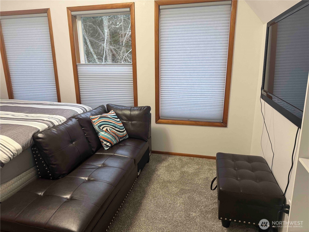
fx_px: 214
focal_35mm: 24
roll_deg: +0.9
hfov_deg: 71.6
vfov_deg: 56.8
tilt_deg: -15.2
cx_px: 154
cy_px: 116
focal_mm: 6.76
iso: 320
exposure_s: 1/60
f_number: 1.78
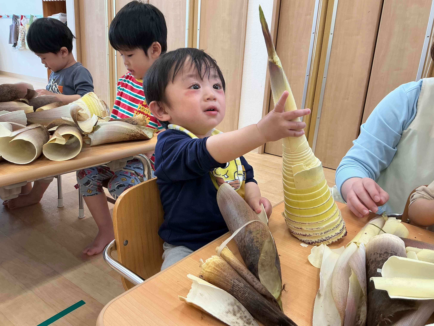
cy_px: 163
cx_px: 217
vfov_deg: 48.2
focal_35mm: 29
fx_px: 364
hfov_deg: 61.7
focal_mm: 3
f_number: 1.8
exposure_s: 1/100
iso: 50
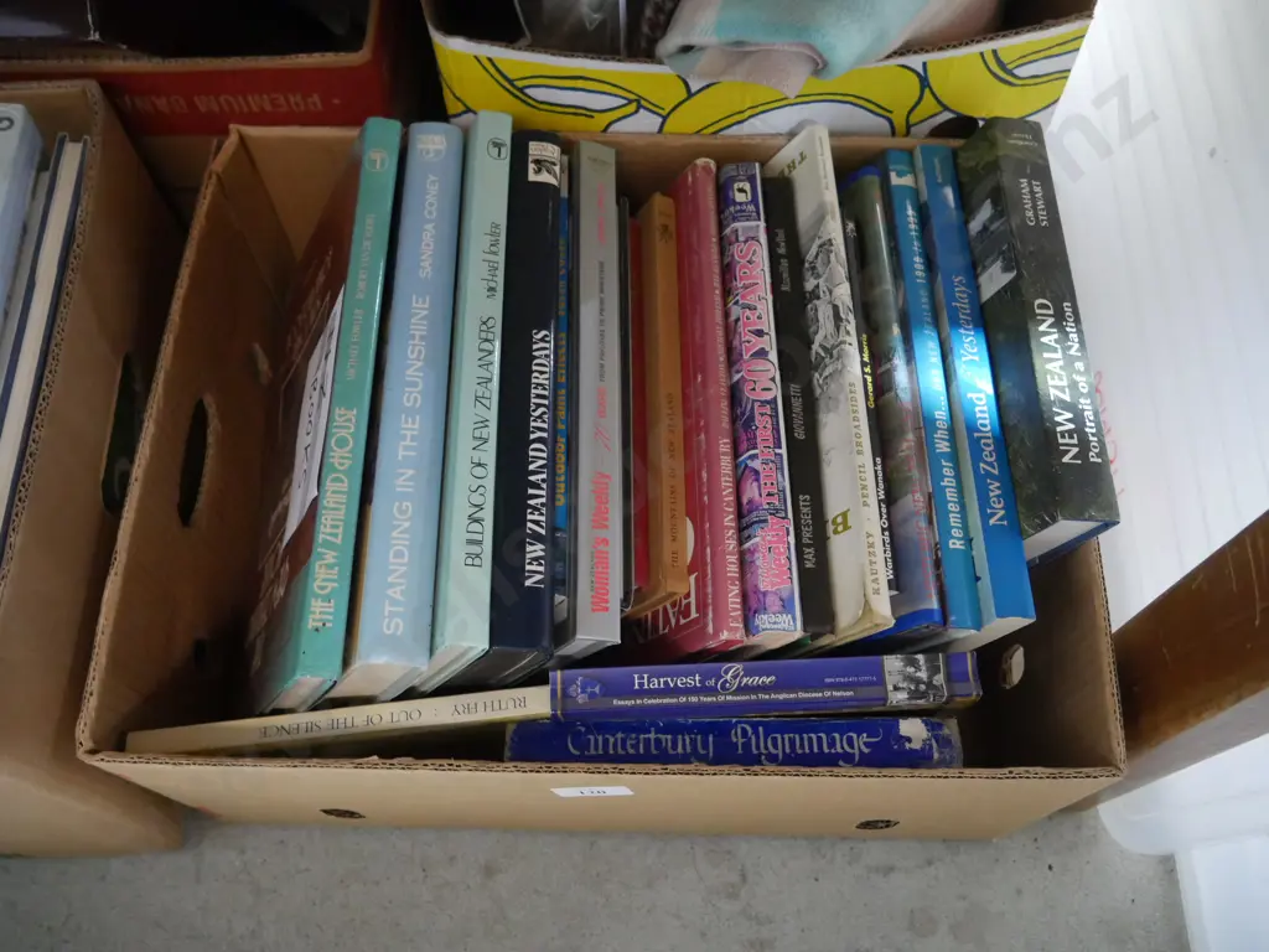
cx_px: 634
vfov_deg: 49.7
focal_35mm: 28
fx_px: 1026
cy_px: 476
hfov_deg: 63.4
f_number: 3.5
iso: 3200
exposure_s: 1/50
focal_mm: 14
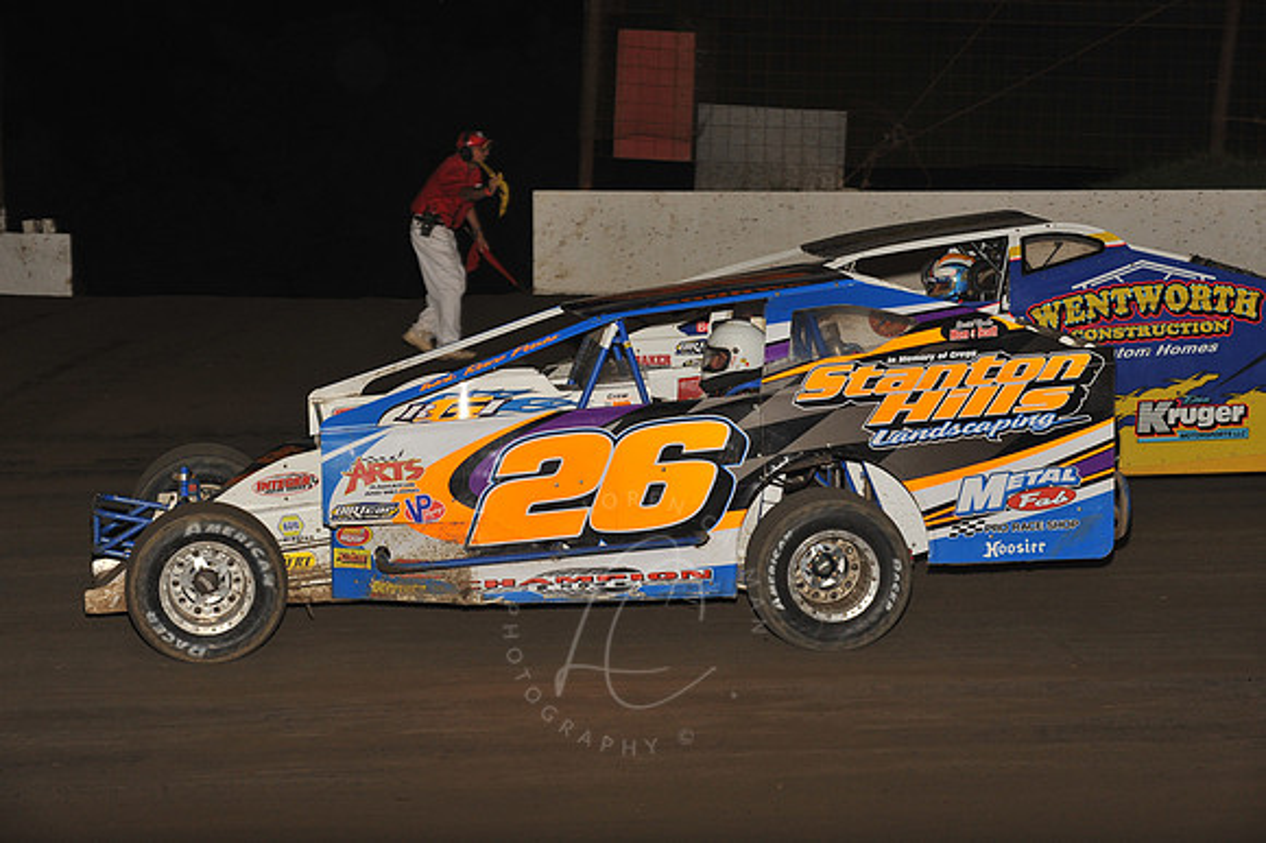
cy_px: 422
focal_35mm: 105
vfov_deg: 13.0
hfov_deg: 19.5
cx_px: 633
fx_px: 3690
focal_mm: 105
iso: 800
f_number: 7.1
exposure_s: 1/320
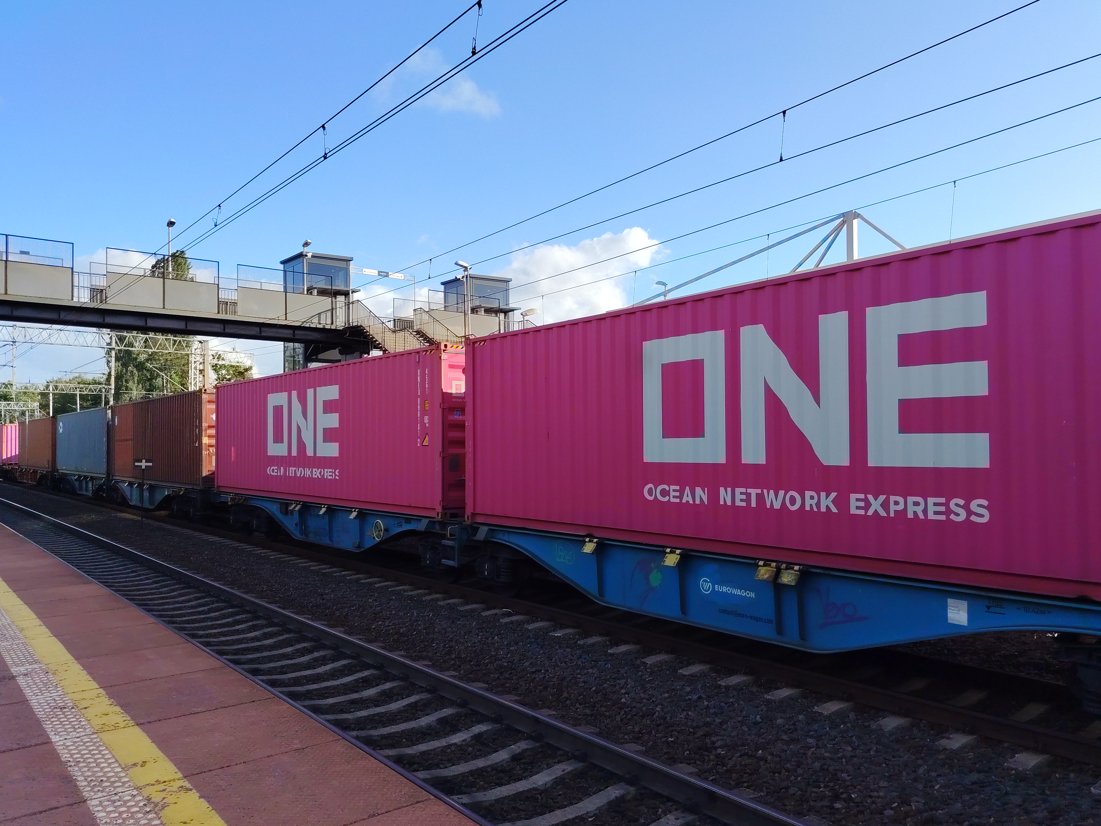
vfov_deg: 51.3
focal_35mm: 27
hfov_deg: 65.2
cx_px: 598
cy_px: 444
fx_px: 859
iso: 100
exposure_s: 1/659
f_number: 1.75
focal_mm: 5.25
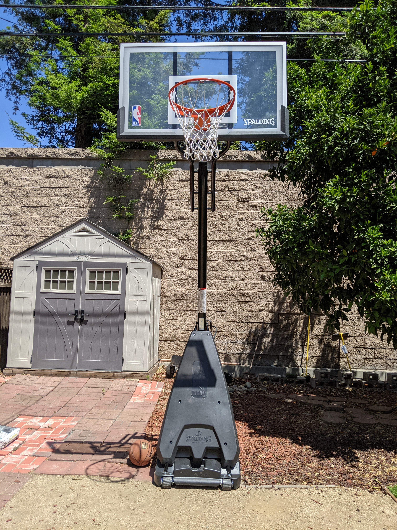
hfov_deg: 51.4
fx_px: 413
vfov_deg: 65.3
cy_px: 265
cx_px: 198
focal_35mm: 27
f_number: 1.8
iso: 63
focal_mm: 4.44
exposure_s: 1/3356
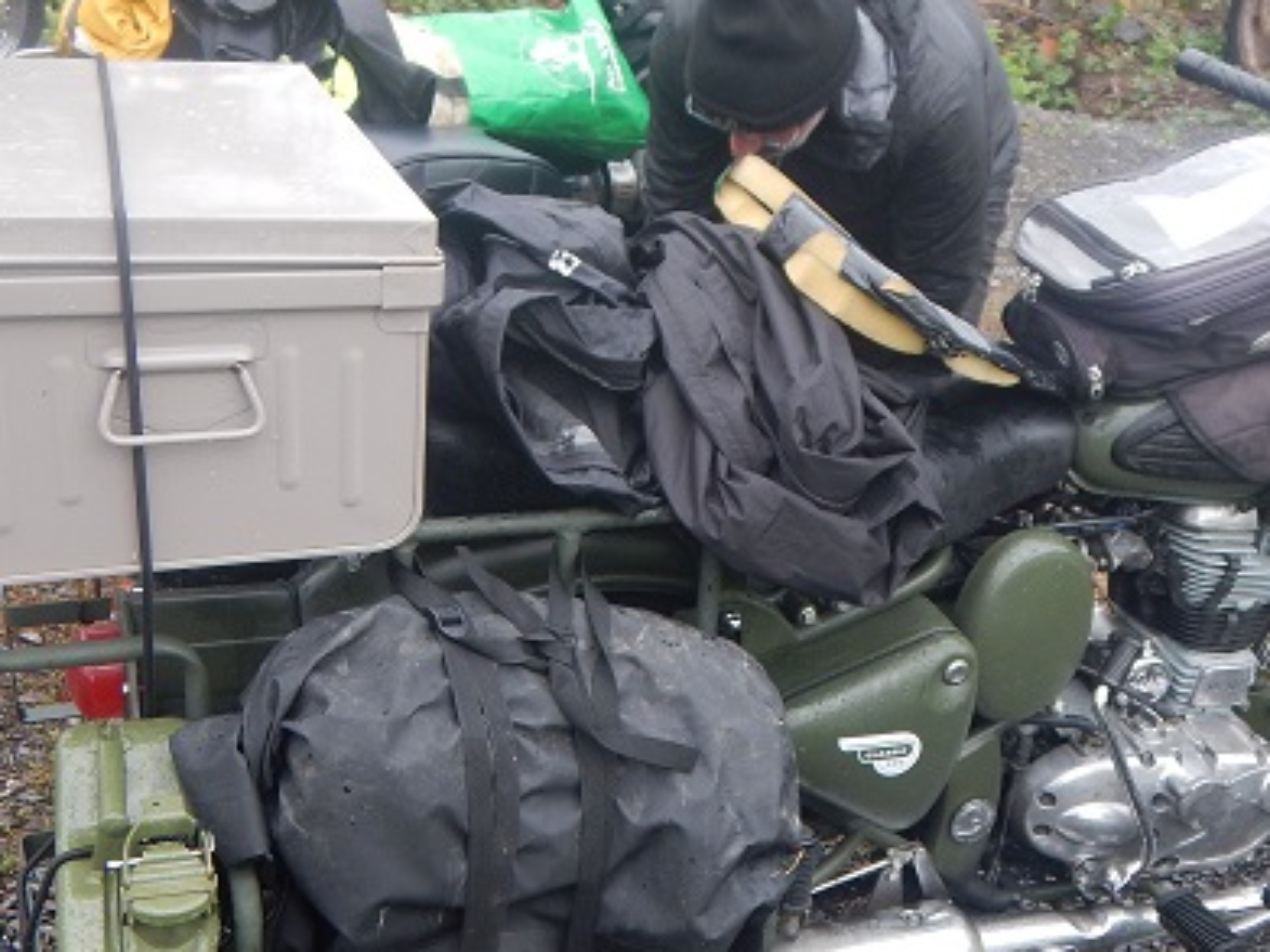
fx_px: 1687
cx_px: 750
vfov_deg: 31.5
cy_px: 546
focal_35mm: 46
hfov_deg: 41.1
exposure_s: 1/100
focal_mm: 4.3
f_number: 2.8
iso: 125
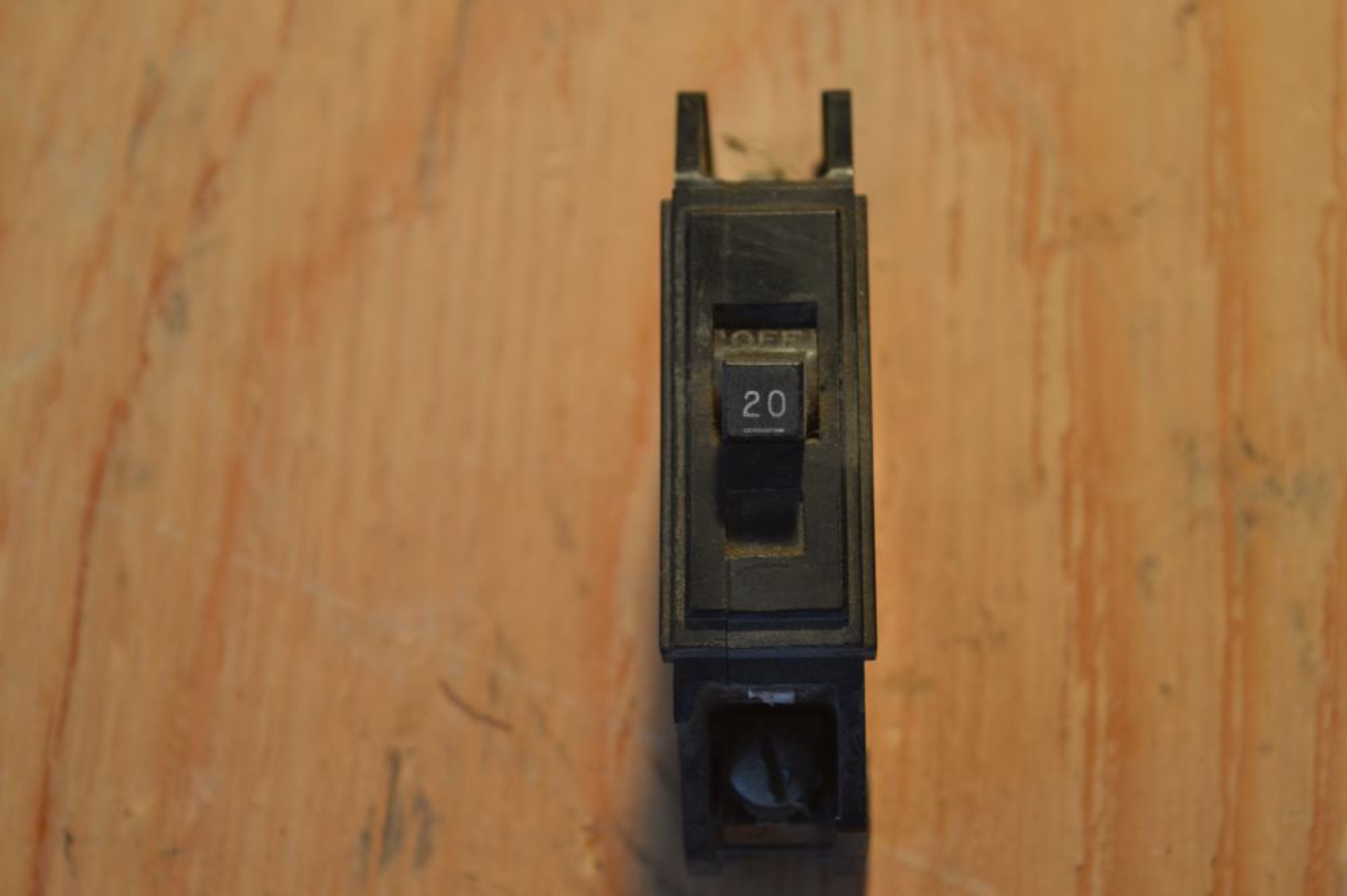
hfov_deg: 24.6
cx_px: 674
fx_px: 3084
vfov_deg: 16.5
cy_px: 448
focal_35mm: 82
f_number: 5.6
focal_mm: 55
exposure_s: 1/50
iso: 400
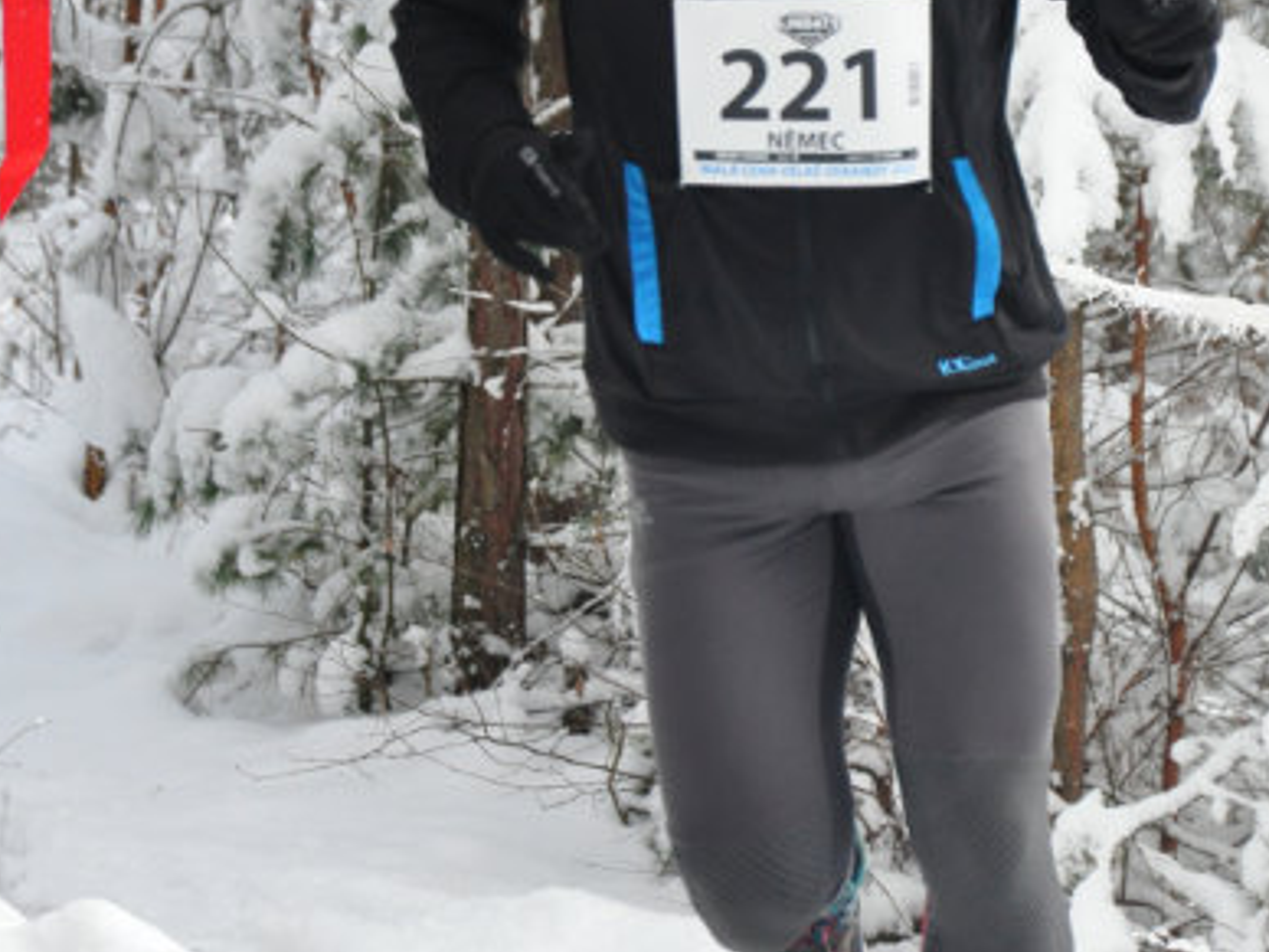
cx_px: 816
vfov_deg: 4.8
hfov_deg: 6.3
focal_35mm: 312
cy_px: 298
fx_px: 11437
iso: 1000
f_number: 5.6
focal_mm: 105
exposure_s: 1/500
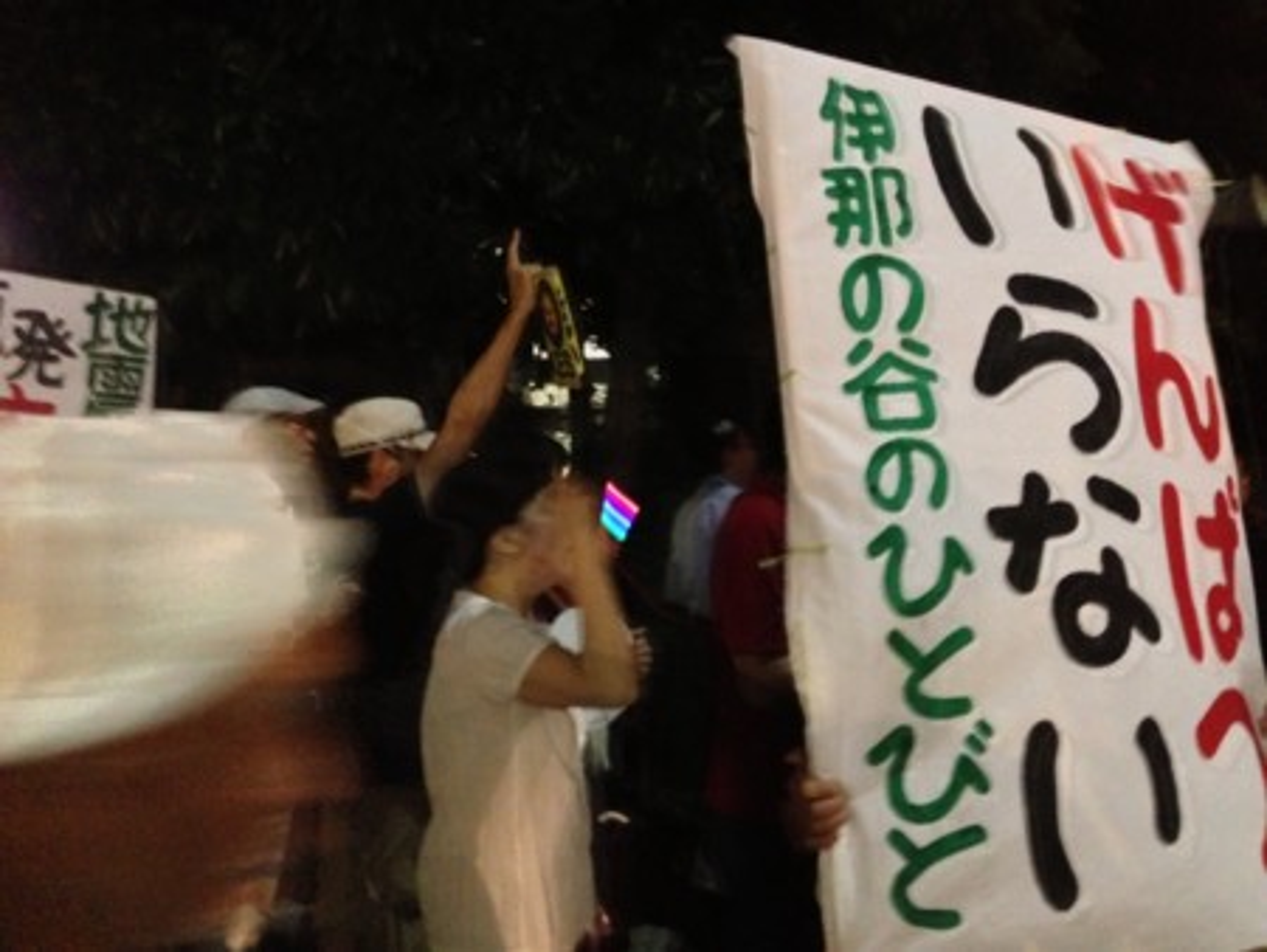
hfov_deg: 55.3
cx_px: 634
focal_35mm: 33
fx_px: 1208
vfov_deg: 43.0
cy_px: 476
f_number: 2.4
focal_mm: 4.13
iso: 800
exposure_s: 1/15
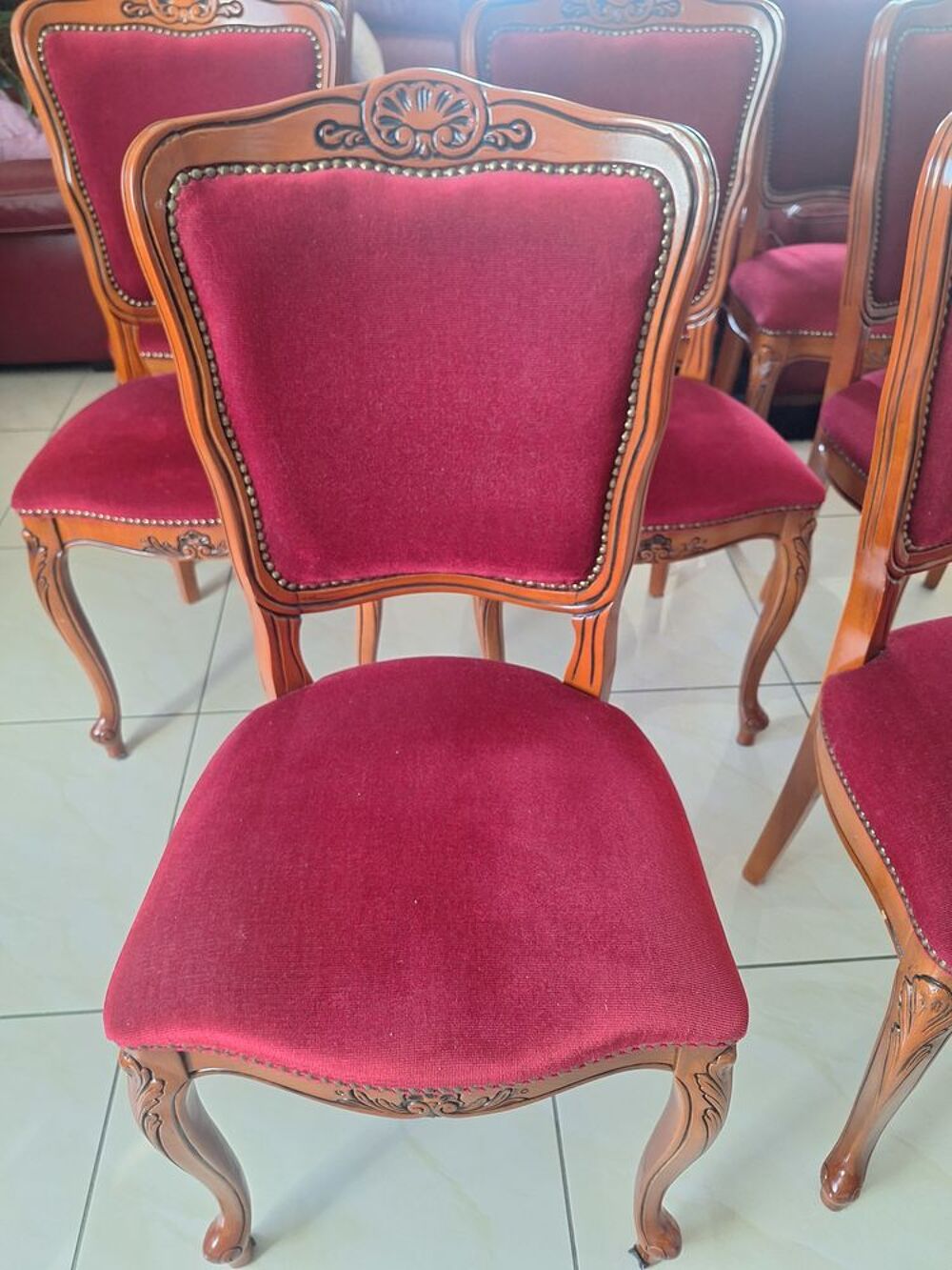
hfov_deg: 58.9
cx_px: 476
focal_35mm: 23
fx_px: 843
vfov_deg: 73.9
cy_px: 635
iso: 160
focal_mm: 5.54
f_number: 1.8
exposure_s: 1/50
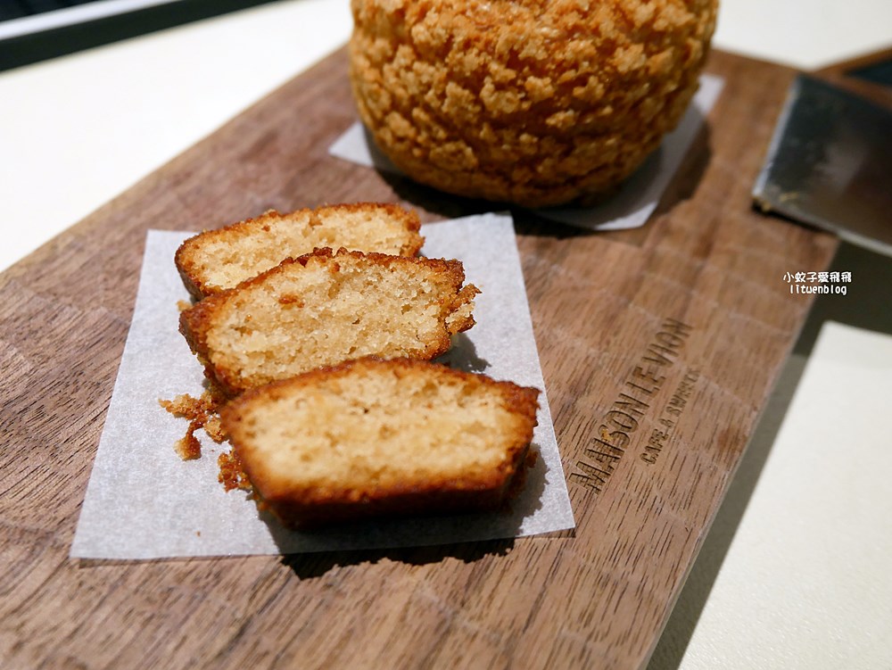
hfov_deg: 53.9
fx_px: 877
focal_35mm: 34
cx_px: 446
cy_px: 335
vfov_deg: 41.8
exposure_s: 1/60
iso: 320
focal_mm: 17
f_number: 4.1
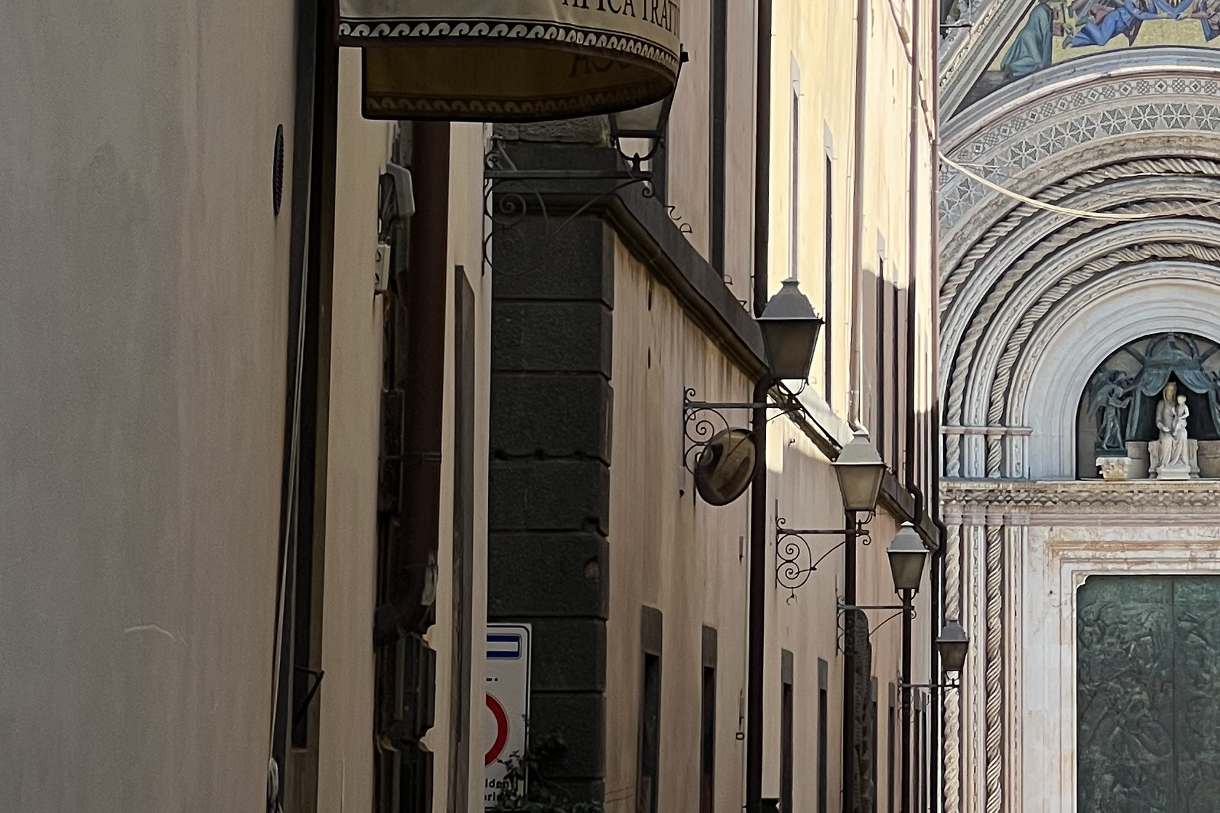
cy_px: -307
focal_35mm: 191
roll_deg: +0.1
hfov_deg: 10.7
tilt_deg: +9.7
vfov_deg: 7.1
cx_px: 1034
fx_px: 6472
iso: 32
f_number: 2.8
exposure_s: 1/345
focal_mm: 9
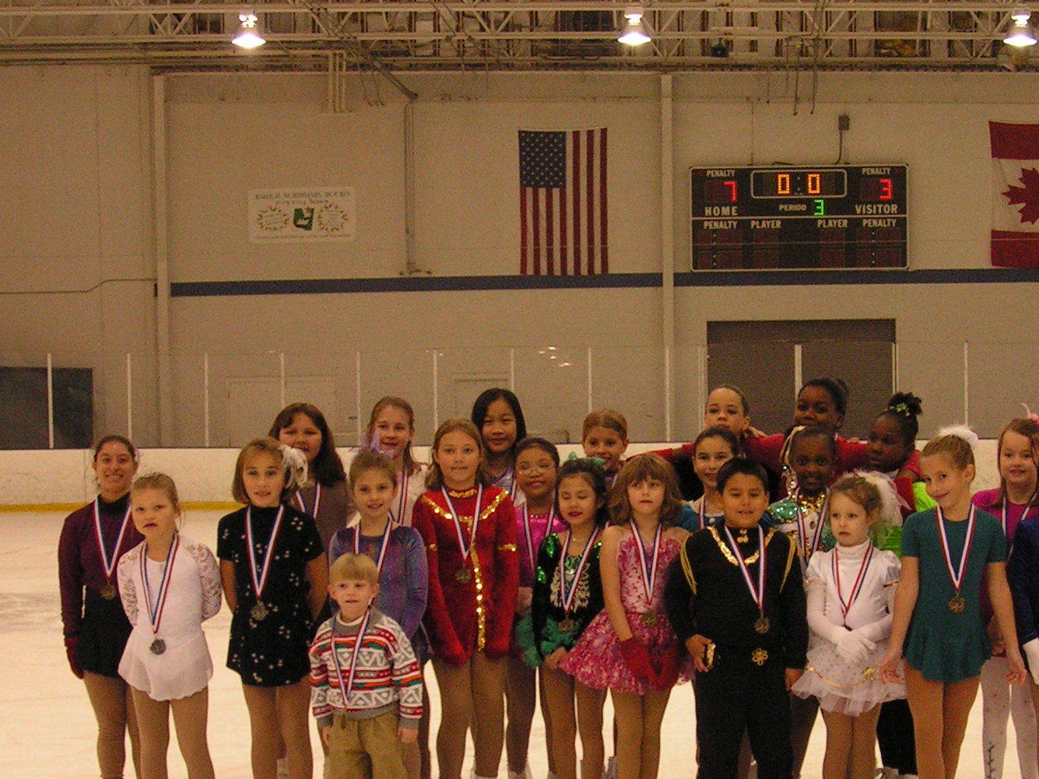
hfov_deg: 24.3
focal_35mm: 80
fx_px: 2401
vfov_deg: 18.3
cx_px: 674
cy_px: 617
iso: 125
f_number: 2.8
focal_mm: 7.8
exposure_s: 1/60
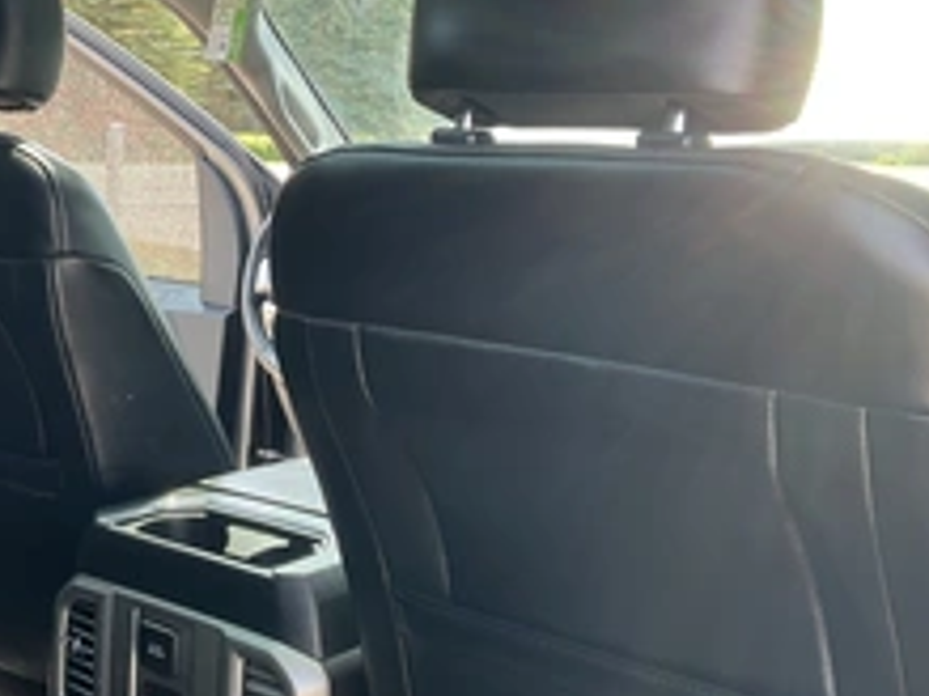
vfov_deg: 27.3
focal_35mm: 53
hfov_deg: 35.8
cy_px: 208
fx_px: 1422
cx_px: 297
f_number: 1.8
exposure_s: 1/122
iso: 32
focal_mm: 3
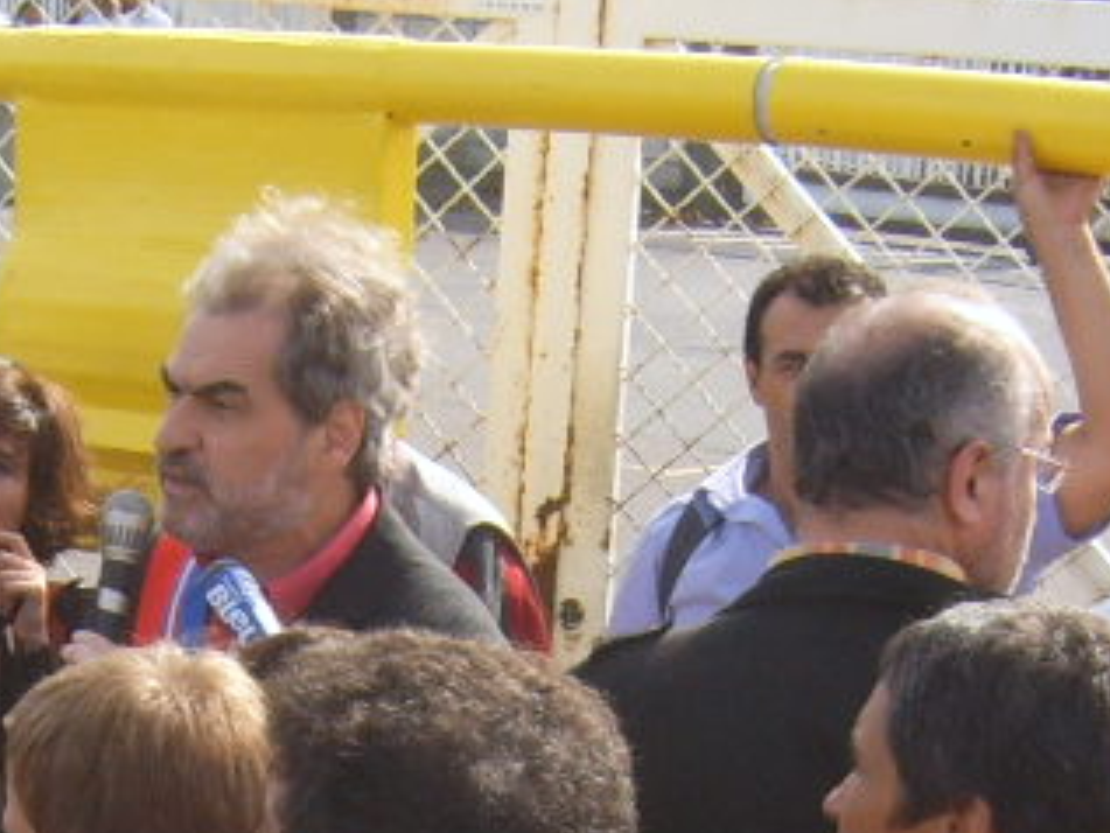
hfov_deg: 17.4
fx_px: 3625
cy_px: 1166
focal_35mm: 113
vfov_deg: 12.6
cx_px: 364
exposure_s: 1/180
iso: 50
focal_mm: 5.8
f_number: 5.8
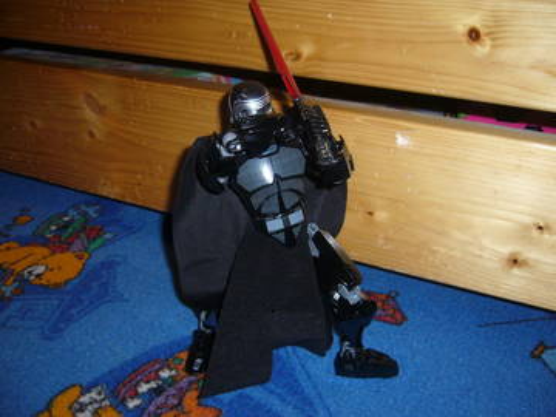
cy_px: 208
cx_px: 278
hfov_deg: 52.6
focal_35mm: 35
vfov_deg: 40.7
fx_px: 562
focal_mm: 5.8
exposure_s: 1/30
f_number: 2.8
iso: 100
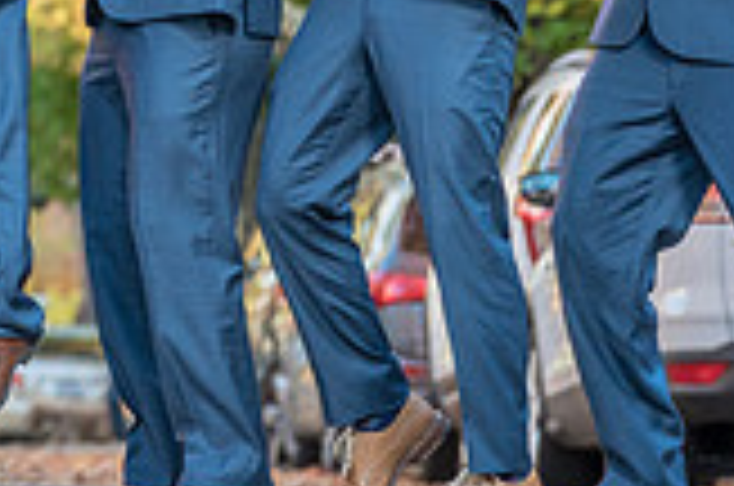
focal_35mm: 632
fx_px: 12860
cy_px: -304
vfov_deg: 2.2
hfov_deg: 3.3
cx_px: -405
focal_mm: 161
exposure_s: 1/200
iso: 800
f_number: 5.6
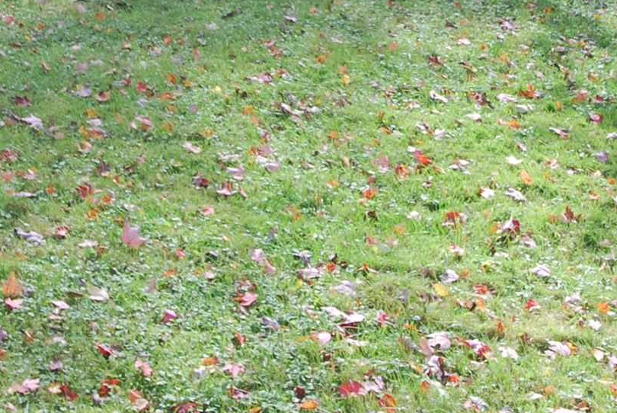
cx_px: 375
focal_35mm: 91
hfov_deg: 22.3
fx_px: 1561
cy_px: -114
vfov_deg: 14.5
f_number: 5.6
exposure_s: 1/125
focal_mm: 16
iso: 140
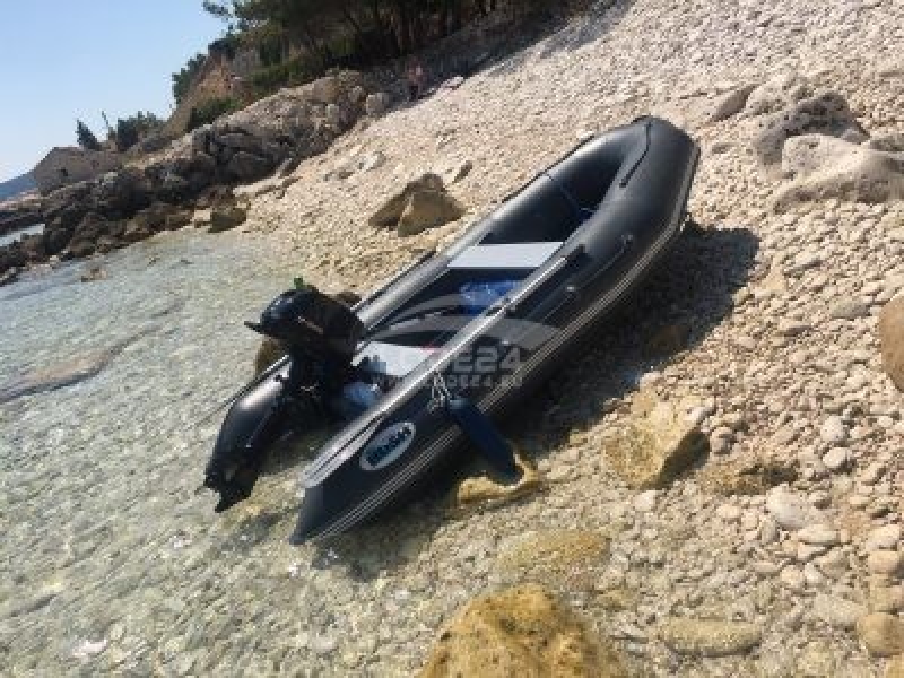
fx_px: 757
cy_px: 339
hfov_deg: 61.7
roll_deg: +15.8
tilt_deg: -18.0
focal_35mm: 29
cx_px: 452
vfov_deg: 48.2
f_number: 2.2
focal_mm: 4.15
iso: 25
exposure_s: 1/2849
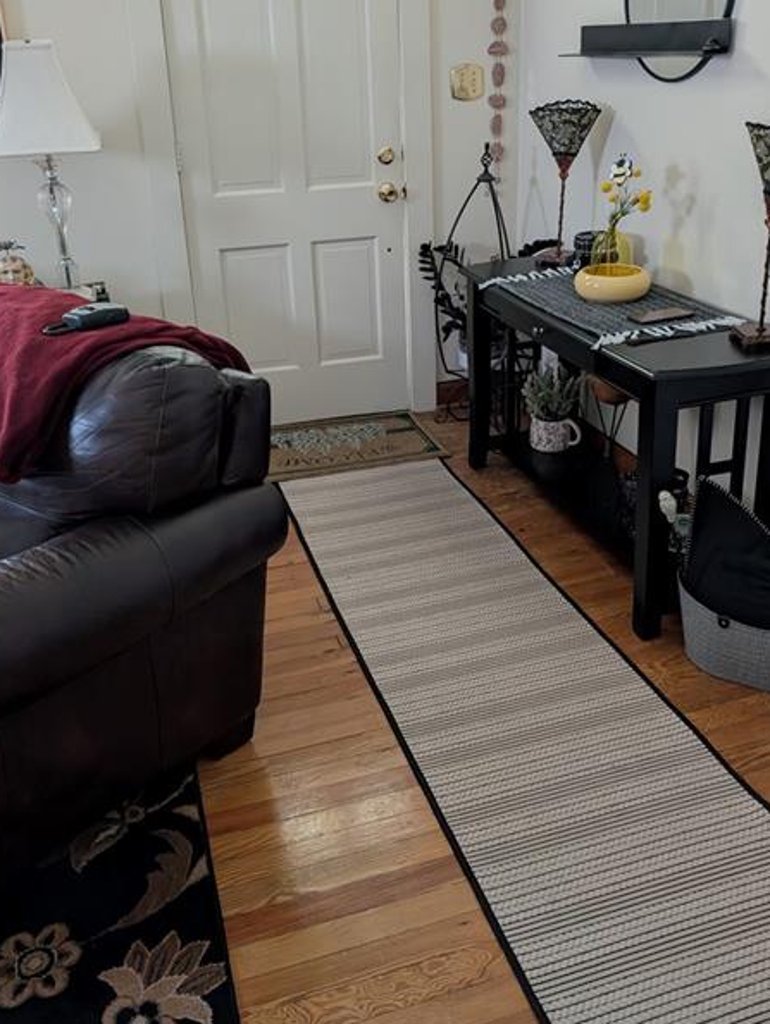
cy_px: 399
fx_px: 918
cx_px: 394
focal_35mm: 31
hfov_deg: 45.5
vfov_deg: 57.8
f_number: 1.68
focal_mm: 6.9
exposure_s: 1/45.8
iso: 520
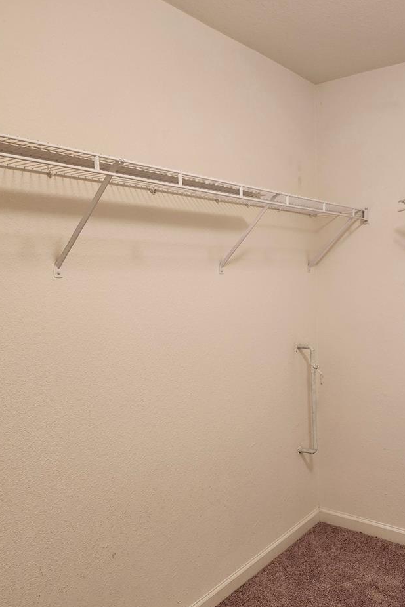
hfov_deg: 41.6
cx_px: 278
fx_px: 523
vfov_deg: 60.0
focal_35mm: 31
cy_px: 349
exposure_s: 1/120
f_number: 1.8
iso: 800
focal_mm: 5.54
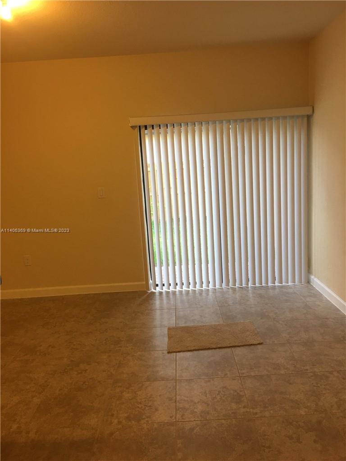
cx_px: 173
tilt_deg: -9.4
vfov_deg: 61.7
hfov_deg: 48.2
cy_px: 230
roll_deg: +3.3
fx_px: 386
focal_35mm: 29
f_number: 2.2
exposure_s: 1/15
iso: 32
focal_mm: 4.15
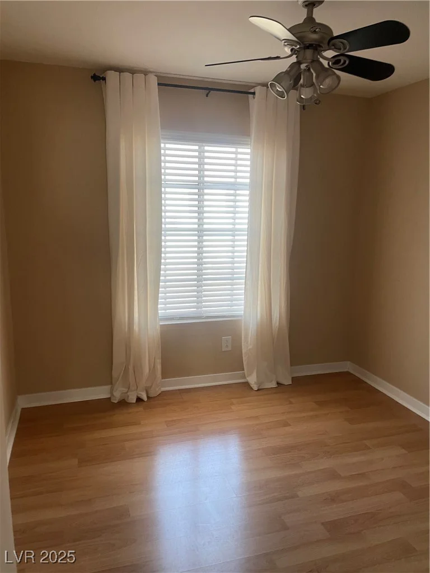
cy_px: 286
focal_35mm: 26
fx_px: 431
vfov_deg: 67.3
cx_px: 215
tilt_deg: -10.8
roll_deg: -0.8
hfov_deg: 53.1
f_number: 1.6
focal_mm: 4.2
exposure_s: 1/60
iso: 125
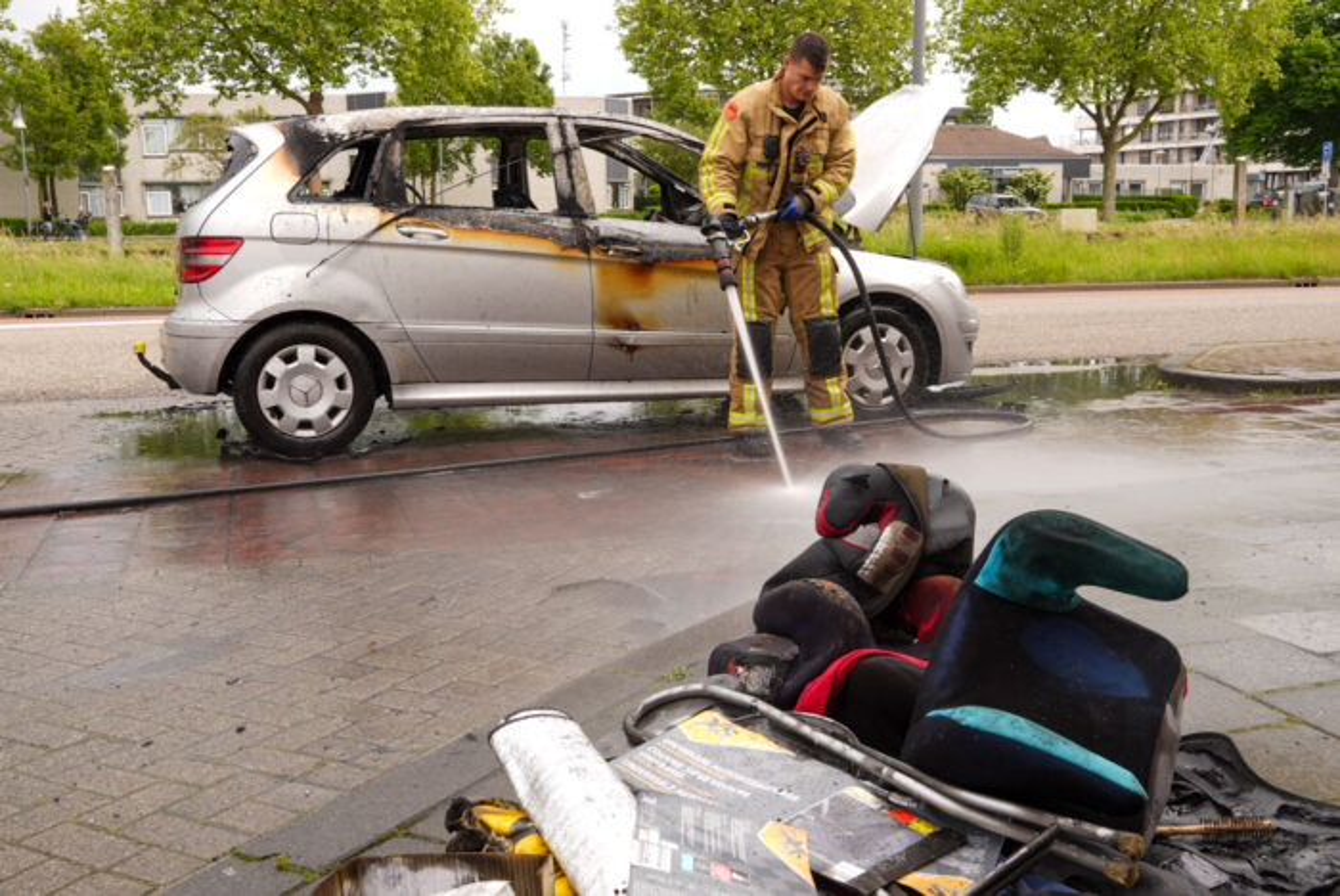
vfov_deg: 36.9
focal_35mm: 36
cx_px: 670
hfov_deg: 53.1
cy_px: 448
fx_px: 1341
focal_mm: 24
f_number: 9
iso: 50
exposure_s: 1/30
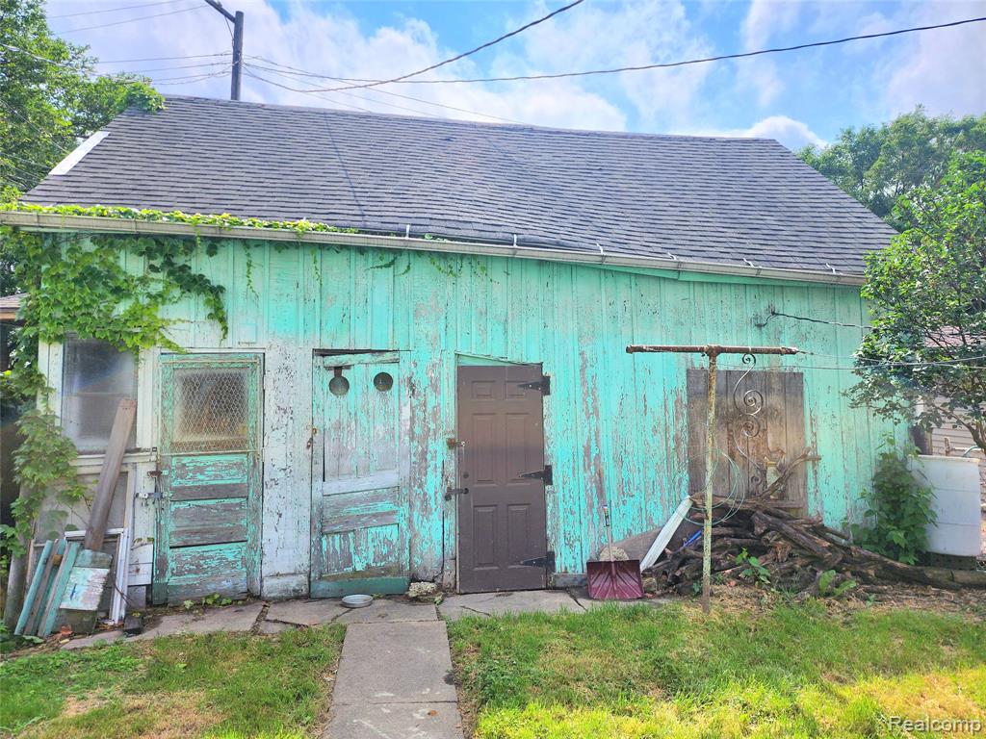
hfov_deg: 73.9
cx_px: 493
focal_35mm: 23
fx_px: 655
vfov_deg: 58.9
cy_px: 370
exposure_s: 1/1667
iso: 12
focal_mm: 6.4
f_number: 1.8
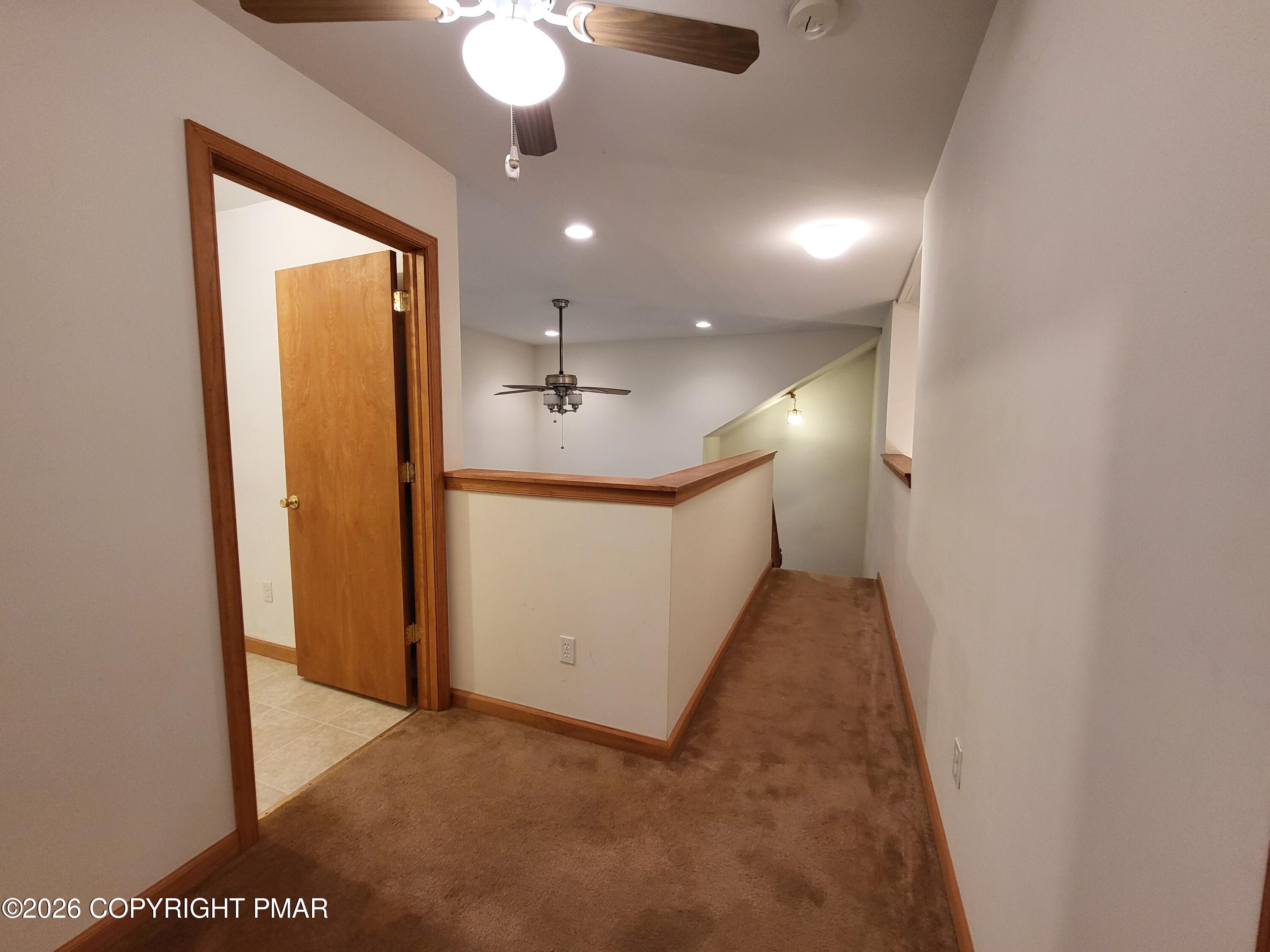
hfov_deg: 106.2
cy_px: 476
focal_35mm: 13
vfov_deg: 89.9
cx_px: 635
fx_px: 477
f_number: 2.2
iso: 250
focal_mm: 1.74
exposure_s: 1/60
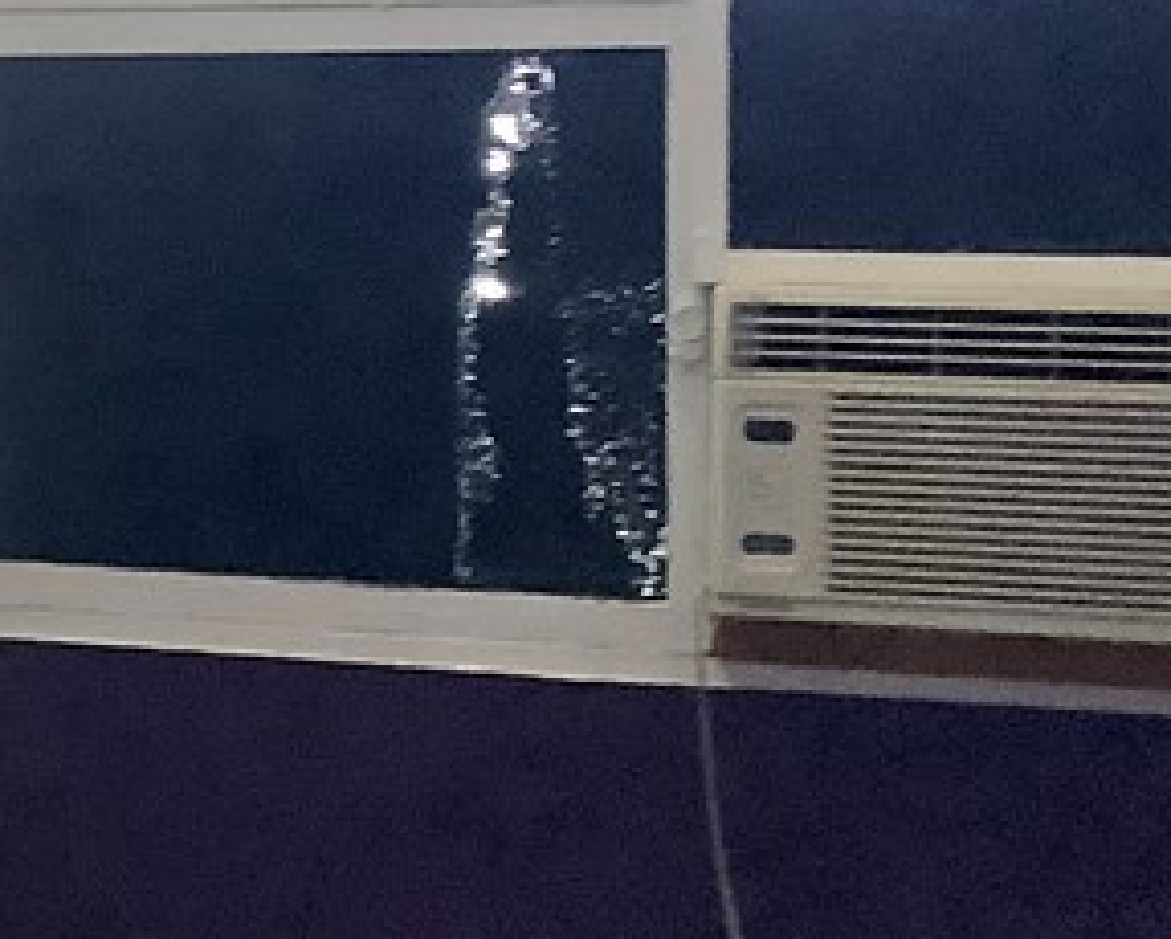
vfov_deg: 14.2
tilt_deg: -5.1
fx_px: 3746
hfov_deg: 15.7
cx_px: -787
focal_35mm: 108
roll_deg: +1.0
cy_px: 208
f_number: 2.4
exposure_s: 1/30
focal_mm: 3.3
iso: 400
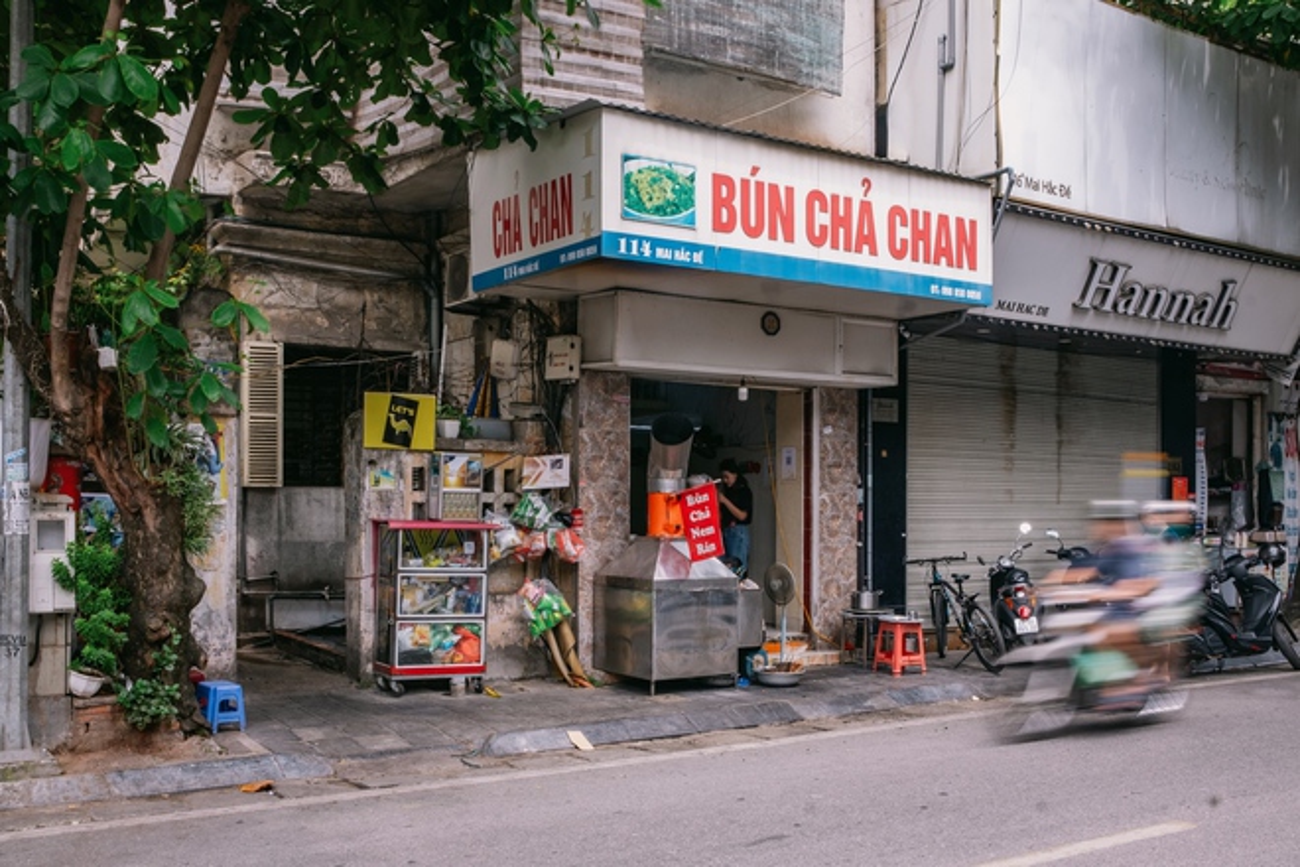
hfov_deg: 54.4
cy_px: 434
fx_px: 1264
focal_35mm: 35
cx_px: 650
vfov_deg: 37.9
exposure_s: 1/13
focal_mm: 23
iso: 100
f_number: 16
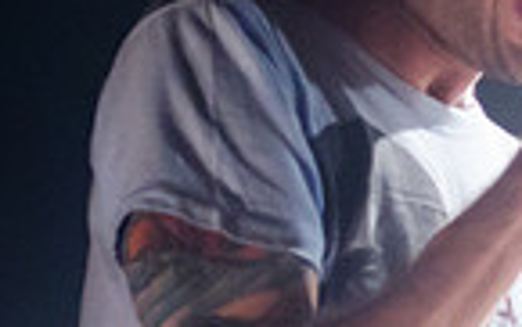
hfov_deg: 6.5
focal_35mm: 317
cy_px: 250
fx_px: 4515
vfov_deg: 4.2
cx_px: 781
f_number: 2.8
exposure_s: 1/250
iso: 3200
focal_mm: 52
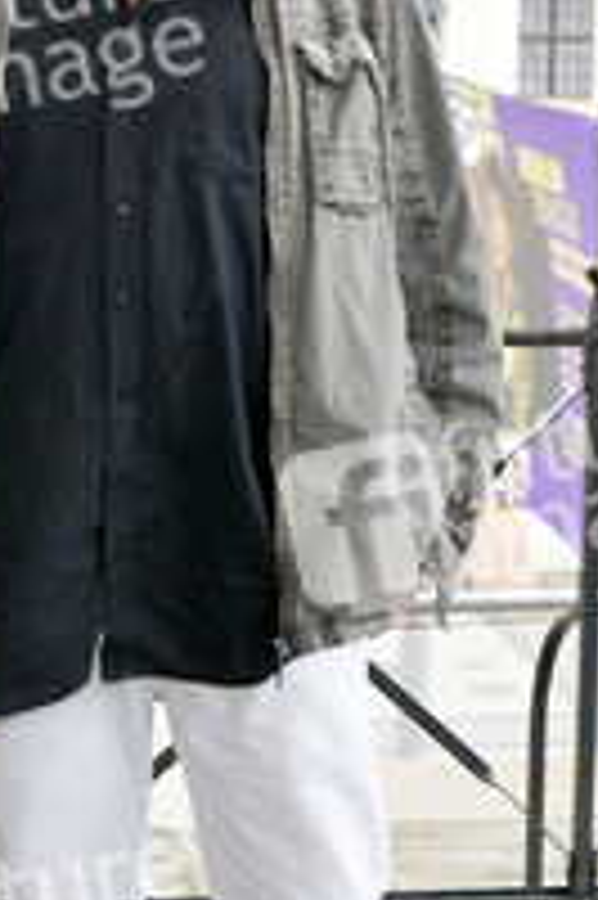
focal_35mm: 96
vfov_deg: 21.1
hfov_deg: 14.1
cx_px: 103
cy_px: 274
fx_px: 2396
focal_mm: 48
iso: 1000
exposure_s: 1/200
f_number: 8
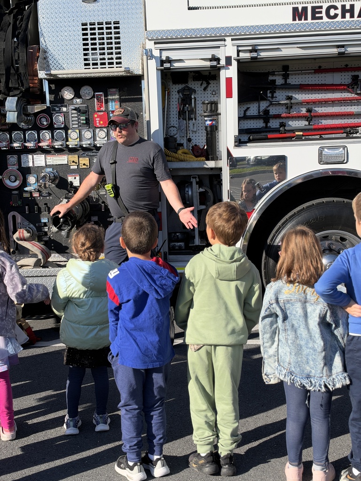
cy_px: 240
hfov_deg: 30.3
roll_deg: +0.9
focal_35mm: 48
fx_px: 667
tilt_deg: -5.9
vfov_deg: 39.7
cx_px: 180
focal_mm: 6.93
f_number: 1.8
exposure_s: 1/2703
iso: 64
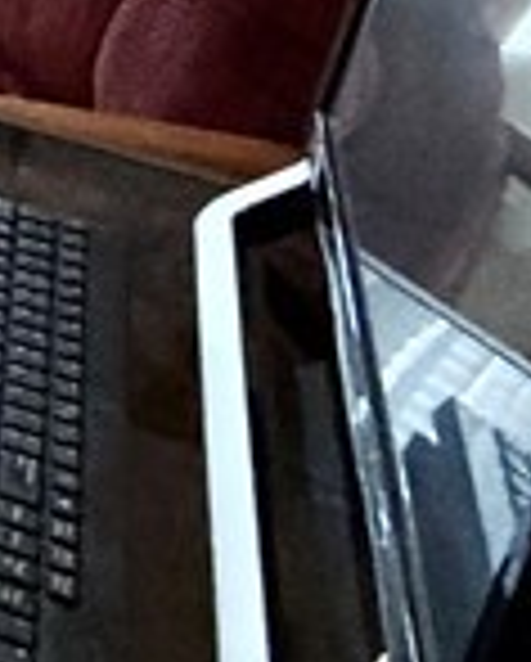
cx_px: -1300
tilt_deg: -0.3
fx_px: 1862
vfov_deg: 14.2
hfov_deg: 9.6
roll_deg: +0.1
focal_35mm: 95
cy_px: -905
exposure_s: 1/60
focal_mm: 2.22
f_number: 2.2
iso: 320
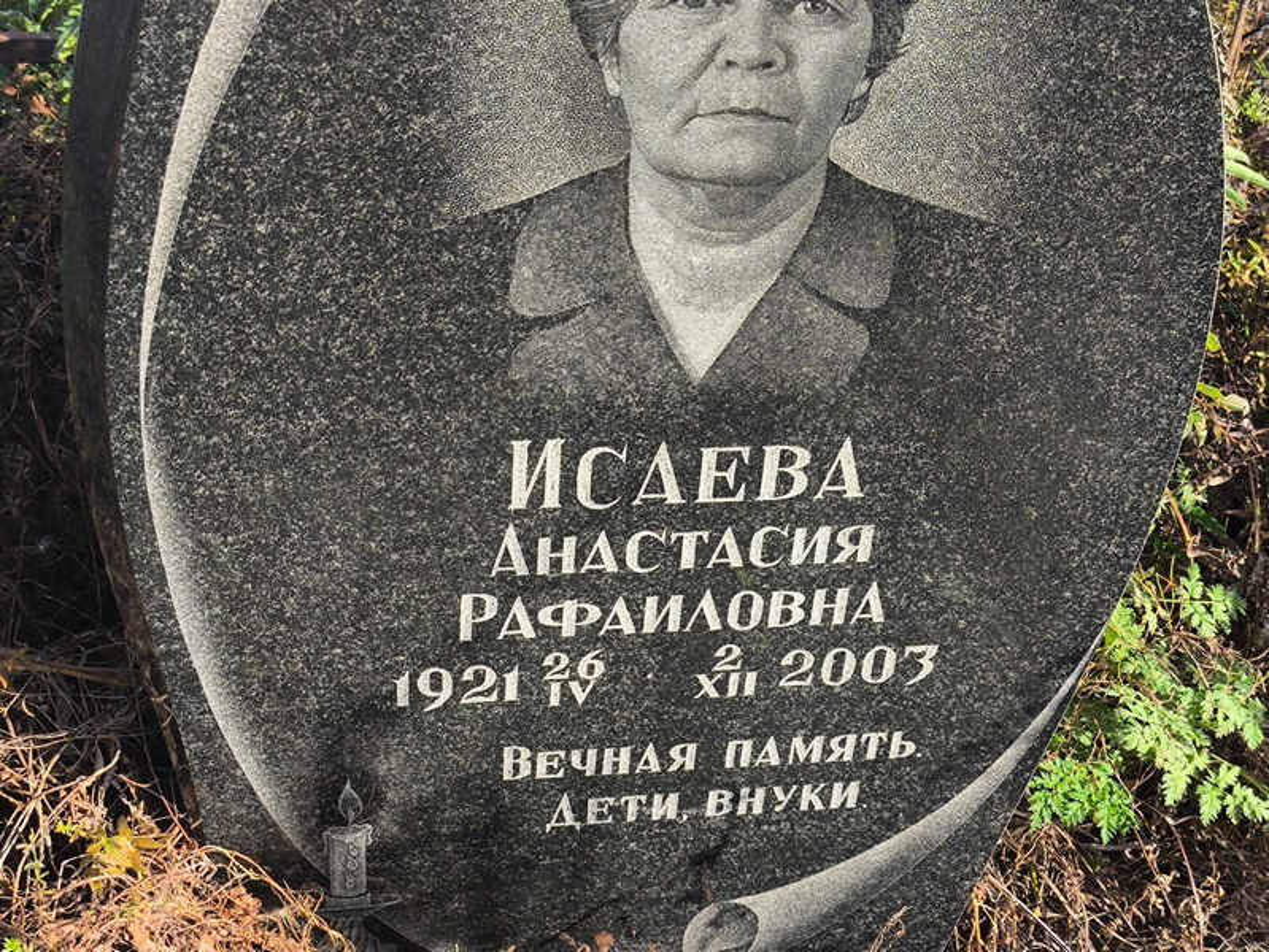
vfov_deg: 29.1
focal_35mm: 50
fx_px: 1834
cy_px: 476
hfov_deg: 38.2
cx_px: 634
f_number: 1.7
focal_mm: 4.71
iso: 50
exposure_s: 1/457
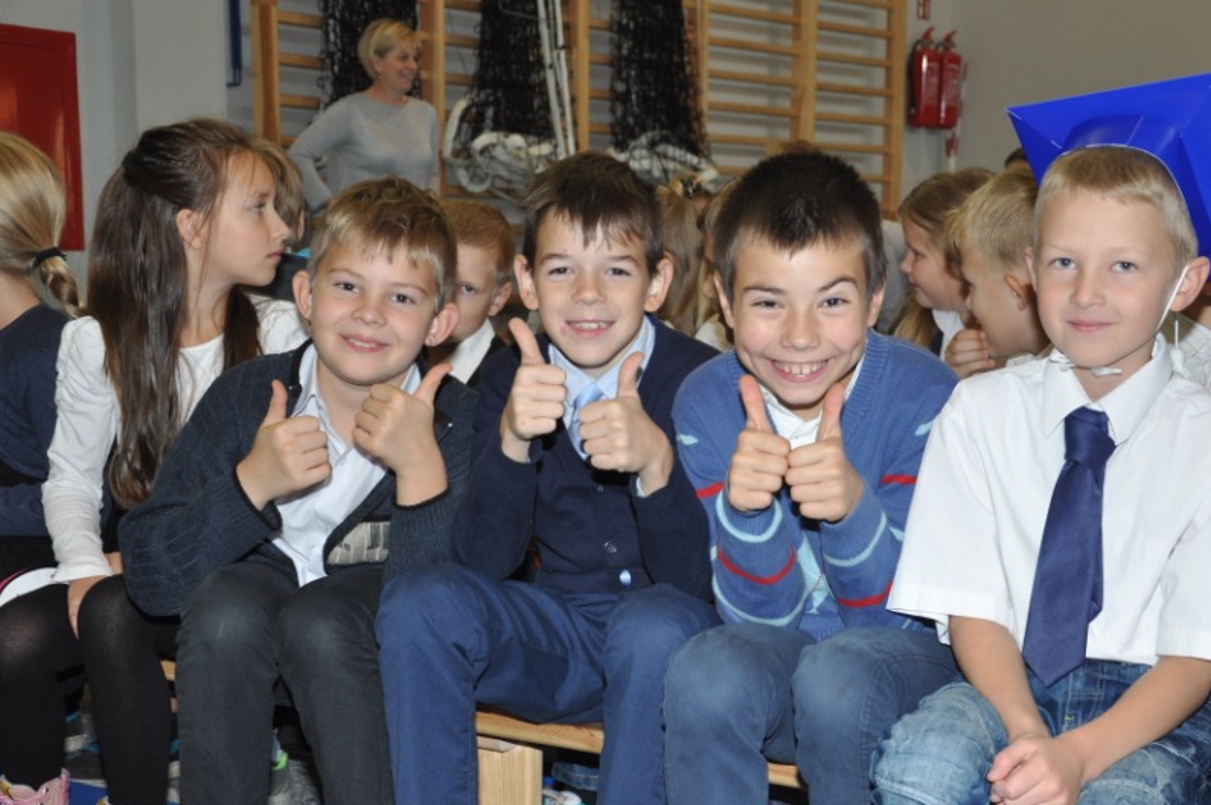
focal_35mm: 68
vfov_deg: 20.0
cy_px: 514
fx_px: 2273
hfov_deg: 29.8
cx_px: 727
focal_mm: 35
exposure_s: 1/60
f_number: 5
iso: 400
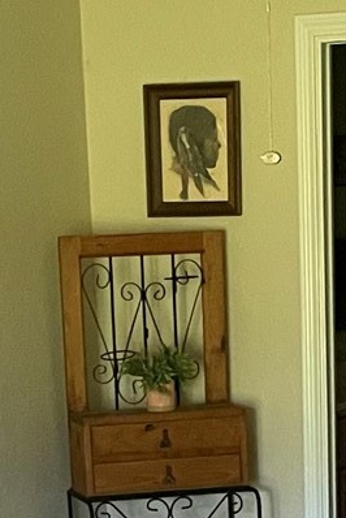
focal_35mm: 139
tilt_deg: -18.2
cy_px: 895
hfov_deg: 9.9
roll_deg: +2.4
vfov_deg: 13.4
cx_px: 207
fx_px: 2000
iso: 400
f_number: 1.6
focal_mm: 4.2
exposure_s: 1/60
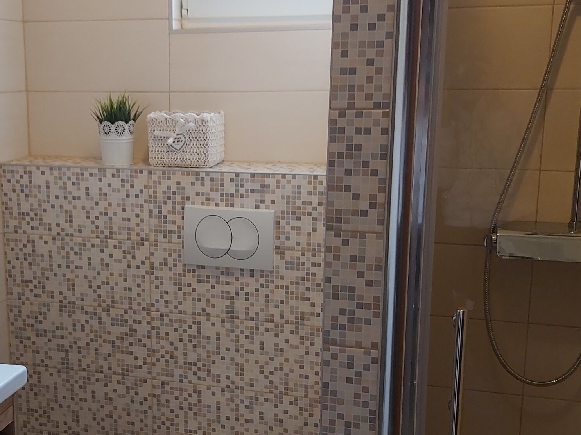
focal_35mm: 49
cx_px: 184
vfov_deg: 29.6
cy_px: 244
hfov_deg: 38.4
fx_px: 822
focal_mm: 3.92
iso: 125
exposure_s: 1/50
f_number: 1.7
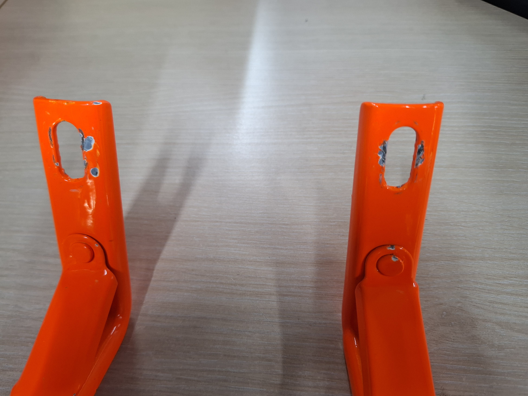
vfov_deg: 56.8
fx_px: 366
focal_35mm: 24
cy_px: 205
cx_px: 259
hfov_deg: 71.6
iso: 320
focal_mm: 5.54
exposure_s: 1/50
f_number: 1.8
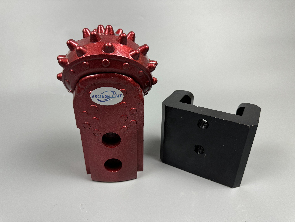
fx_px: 205
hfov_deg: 71.6
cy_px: 111
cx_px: 148
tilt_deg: -29.2
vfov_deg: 56.8
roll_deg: -0.7
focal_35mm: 24
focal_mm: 6.76
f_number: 1.78
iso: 250
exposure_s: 1/50
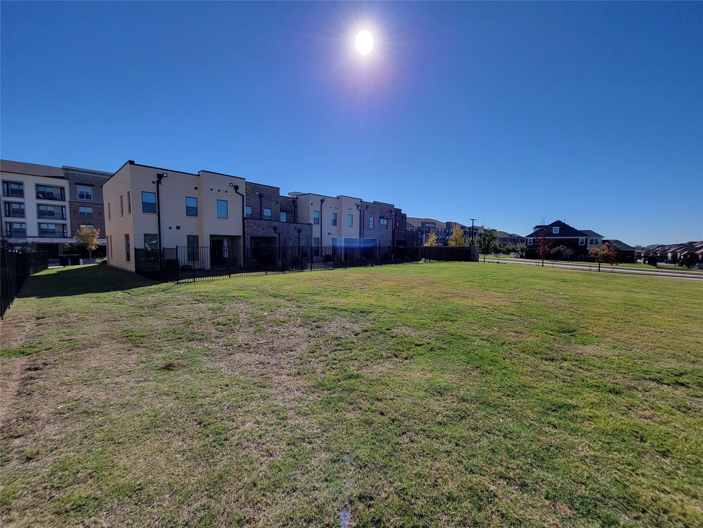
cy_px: 264
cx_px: 352
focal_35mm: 13
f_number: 2.2
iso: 50
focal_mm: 2.2
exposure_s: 1/1957
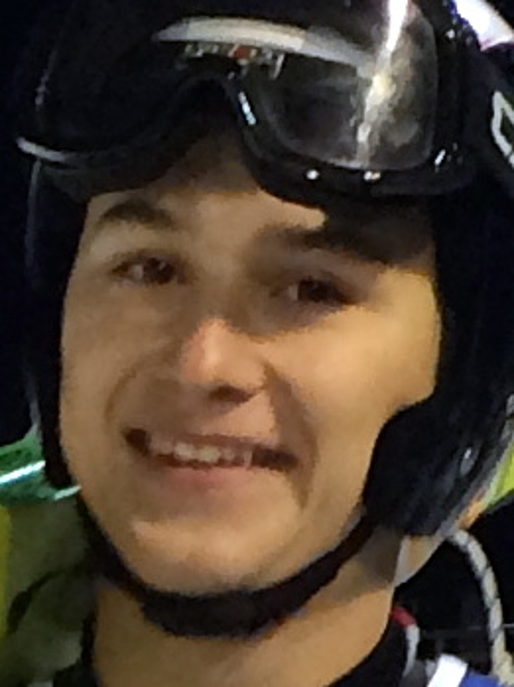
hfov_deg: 46.7
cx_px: 257
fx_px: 595
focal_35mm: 30
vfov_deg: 60.0
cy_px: 344
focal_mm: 4.12
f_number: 2.2
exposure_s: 1/33
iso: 64
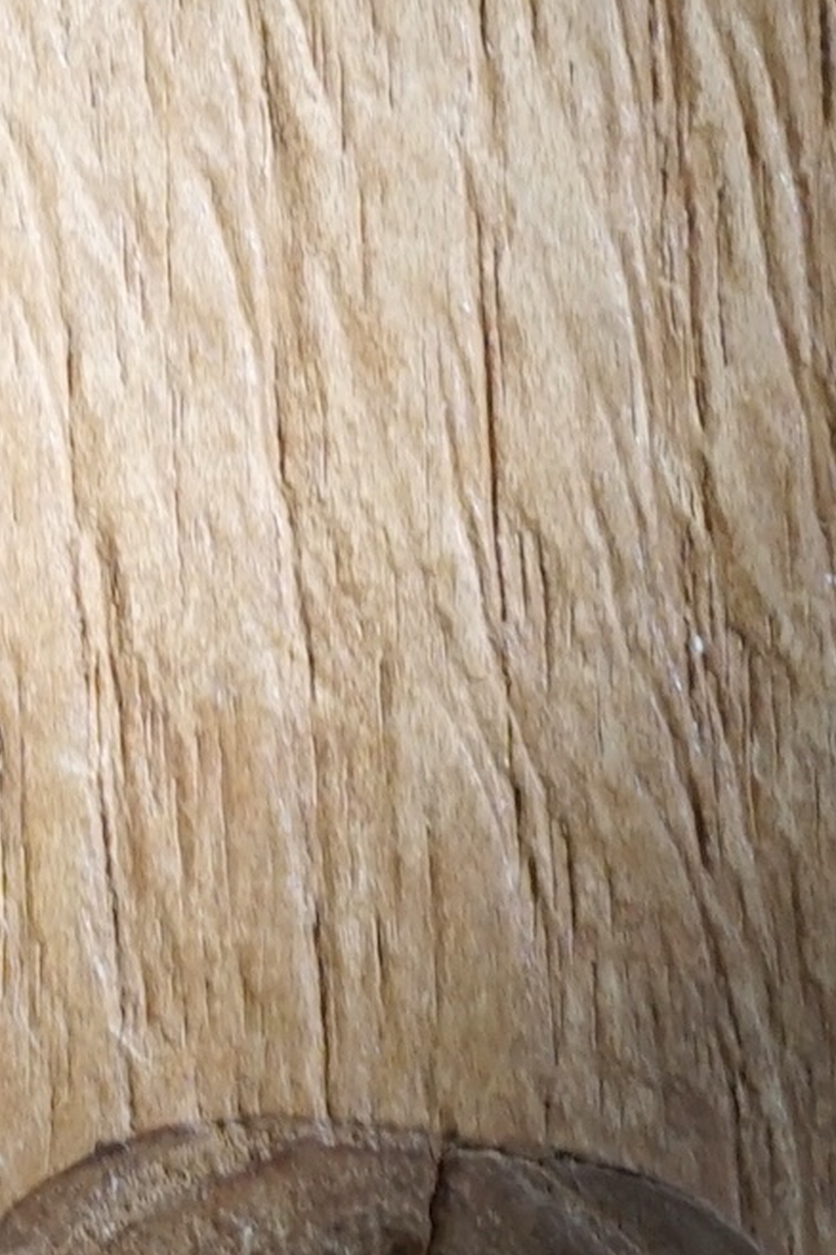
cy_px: -105
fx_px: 7015
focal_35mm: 201
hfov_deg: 6.4
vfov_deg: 10.1
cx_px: -1336
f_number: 11
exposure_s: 1/60
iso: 500
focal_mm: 21
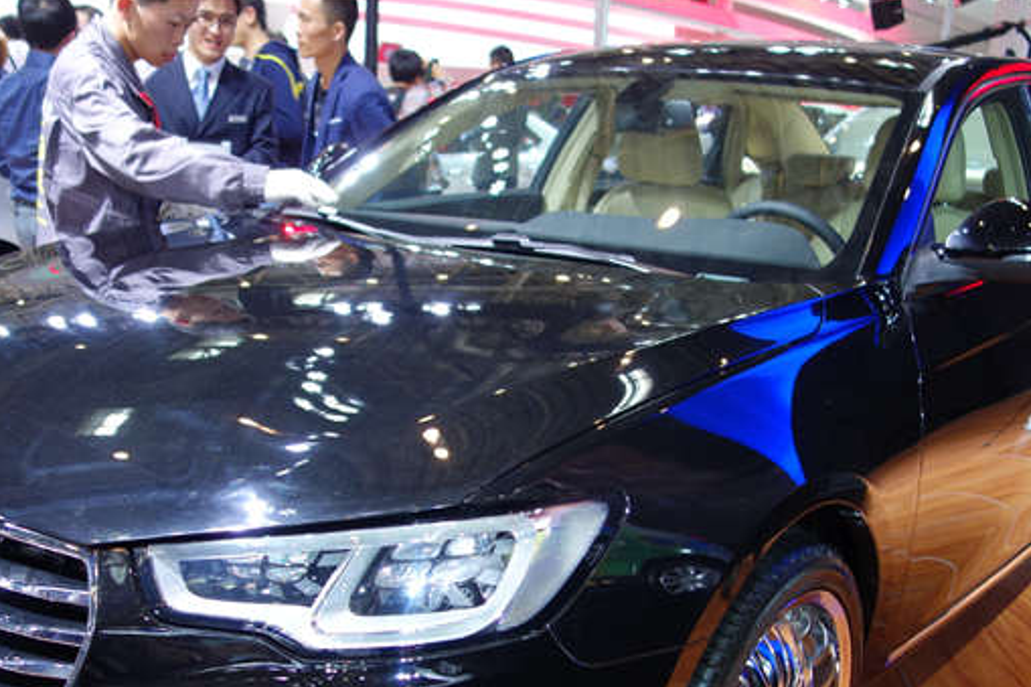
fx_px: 1260
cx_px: 529
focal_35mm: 44
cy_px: 532
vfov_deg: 29.9
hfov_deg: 44.5
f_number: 1.8
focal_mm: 10.4
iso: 125
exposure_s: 1/60
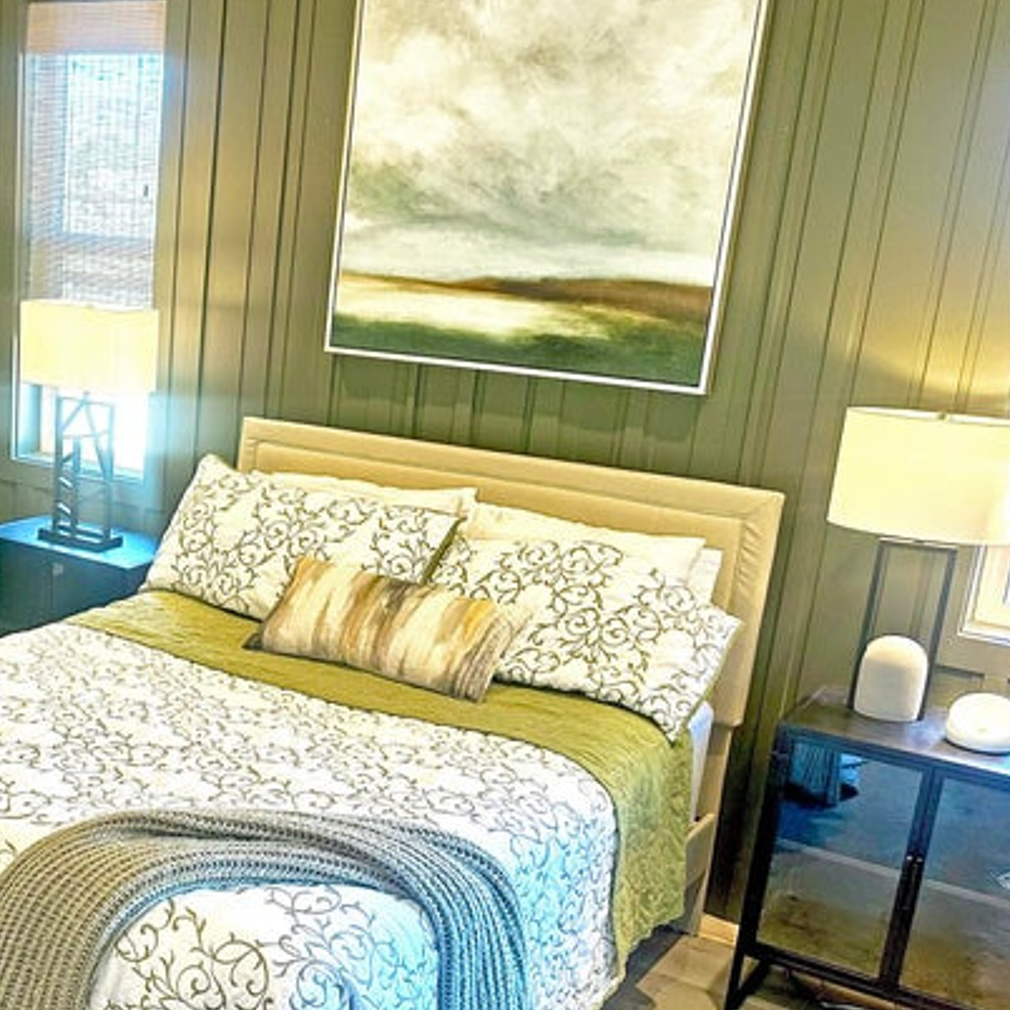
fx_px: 1485
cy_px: 628
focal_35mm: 45
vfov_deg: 37.3
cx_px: 129
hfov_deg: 35.6
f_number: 1.78
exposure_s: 1/60
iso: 200
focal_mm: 6.86
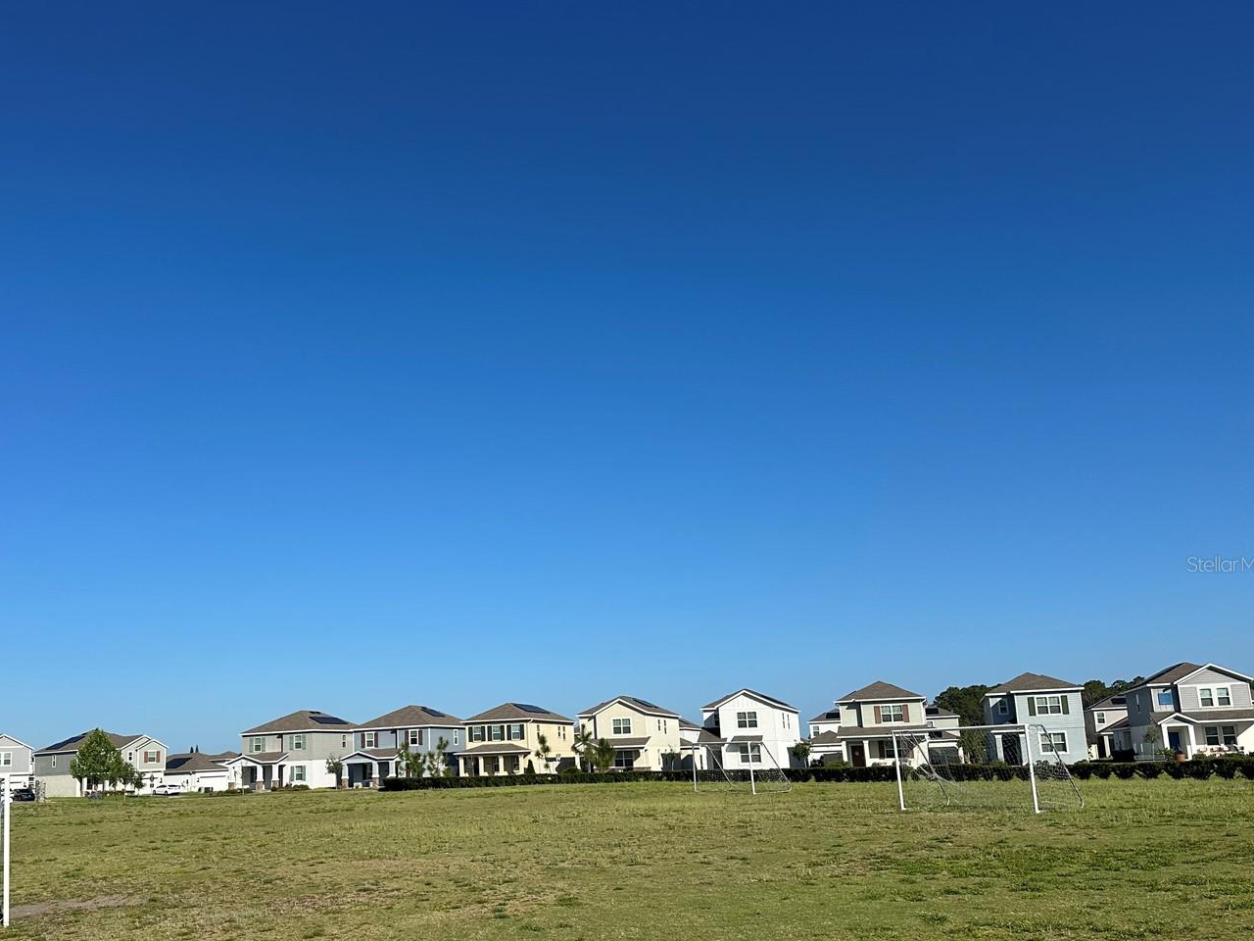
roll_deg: +2.1
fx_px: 1087
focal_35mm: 30
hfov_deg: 59.4
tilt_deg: +10.2
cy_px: 564
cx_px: 496
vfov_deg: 46.5
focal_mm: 6.86
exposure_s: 1/6623
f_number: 1.78
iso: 80
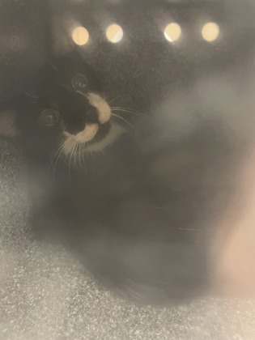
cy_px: 170
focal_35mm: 26
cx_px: 128
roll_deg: +2.4
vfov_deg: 67.3
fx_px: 255
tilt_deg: -23.4
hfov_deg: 53.1
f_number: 1.6
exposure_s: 1/30
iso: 640
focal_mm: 4.2
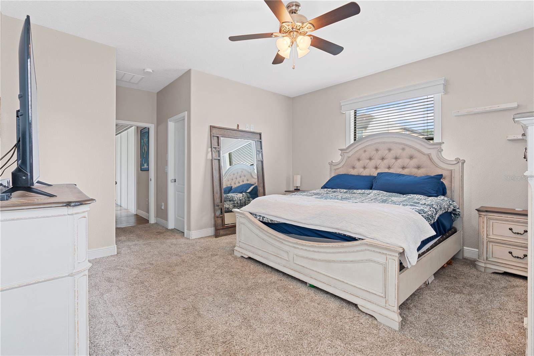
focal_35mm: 16
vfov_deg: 73.7
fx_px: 237
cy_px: 178
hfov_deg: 96.7
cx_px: 267
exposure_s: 2
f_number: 8
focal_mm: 16
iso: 200
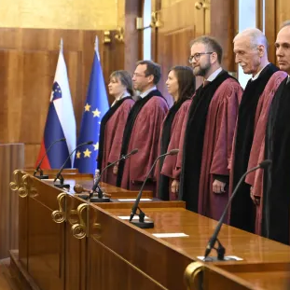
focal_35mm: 95
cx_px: 201
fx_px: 900
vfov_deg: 18.3
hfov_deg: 18.2
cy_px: 114
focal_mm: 58
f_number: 2.8
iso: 2800
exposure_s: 1/160
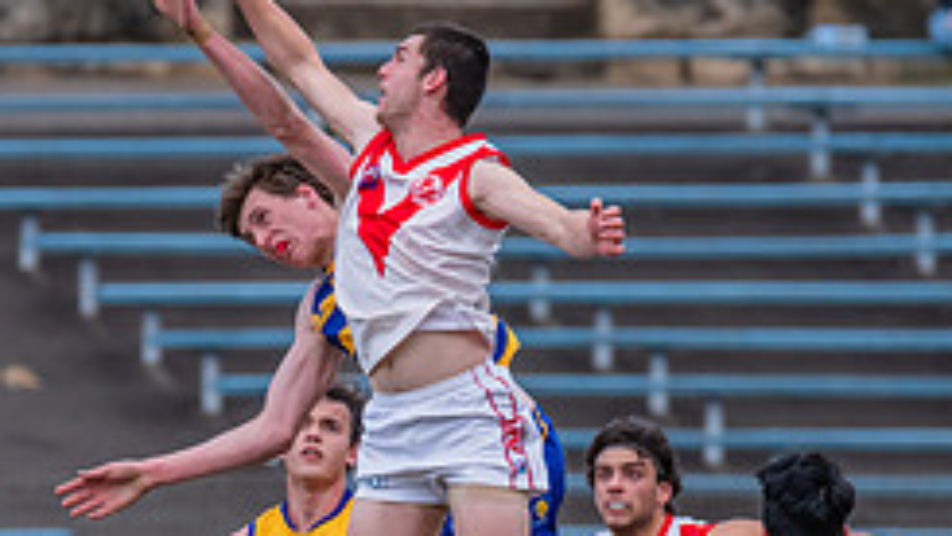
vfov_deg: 0.7
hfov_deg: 1.3
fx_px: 41842
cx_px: 429
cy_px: 550
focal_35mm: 1657
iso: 1100
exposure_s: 1/1600
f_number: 6.3
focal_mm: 550
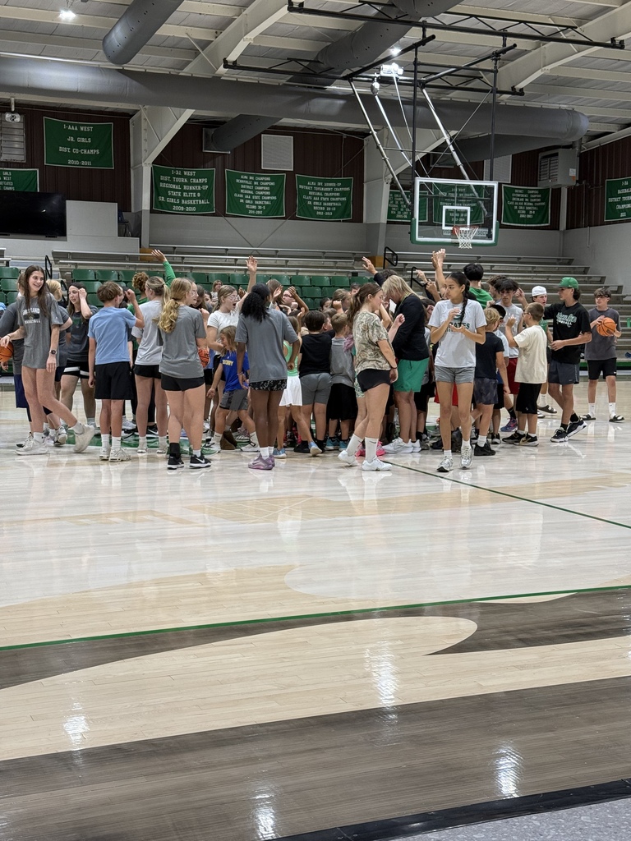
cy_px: 420
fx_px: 1167
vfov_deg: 39.7
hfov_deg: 30.3
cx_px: 316
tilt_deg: -3.5
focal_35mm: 48
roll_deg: -0.4
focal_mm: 6.76
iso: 100
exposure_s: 1/105
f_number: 1.78
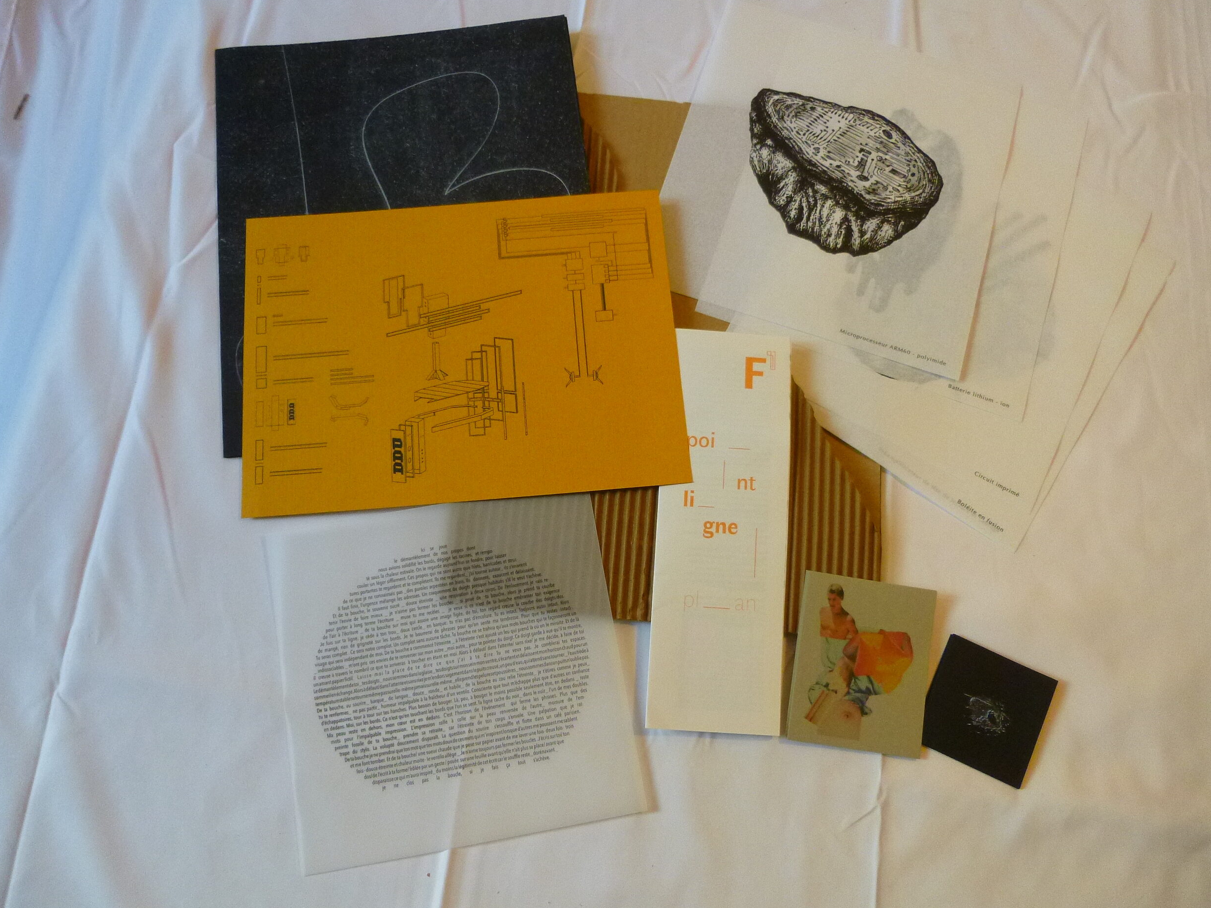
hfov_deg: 67.3
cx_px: 624
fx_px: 909
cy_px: 457
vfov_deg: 53.1
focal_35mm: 26
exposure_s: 1/60
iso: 320
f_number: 3.1
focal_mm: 4.5
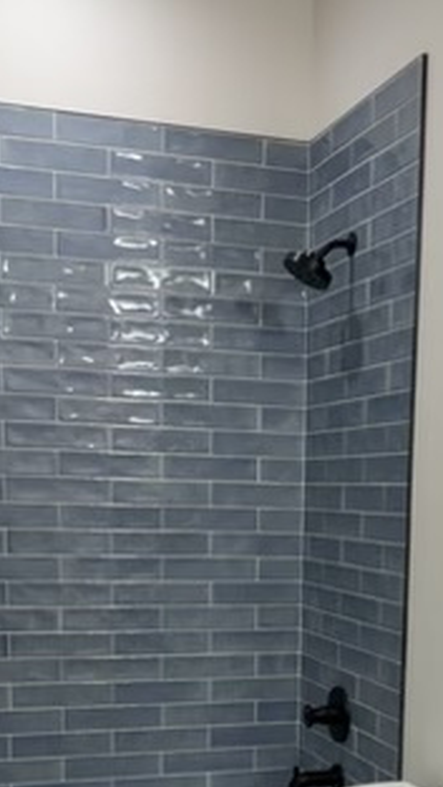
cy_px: 681
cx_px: 294
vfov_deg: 34.4
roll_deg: -1.7
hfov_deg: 20.7
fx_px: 1212
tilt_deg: -8.2
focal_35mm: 58
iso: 80
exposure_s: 1/120
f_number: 1.6
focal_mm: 5.96
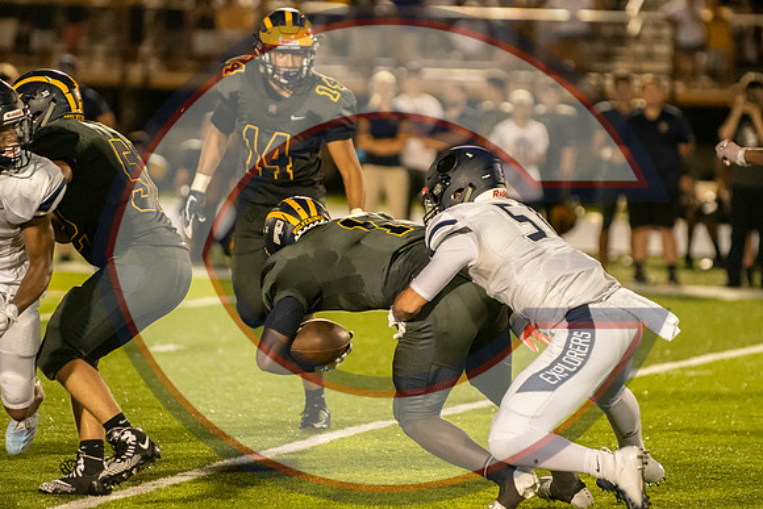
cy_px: 254
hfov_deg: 6.9
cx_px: 382
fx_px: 6360
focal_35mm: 300
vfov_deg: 4.6
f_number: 2.8
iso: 8000
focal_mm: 200
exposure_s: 1/1250
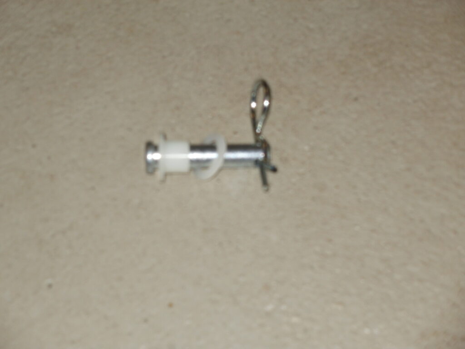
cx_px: 232
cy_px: 174
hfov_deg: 19.6
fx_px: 1343
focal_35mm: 100
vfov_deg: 14.8
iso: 125
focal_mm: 17.4
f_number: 5
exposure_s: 1/60
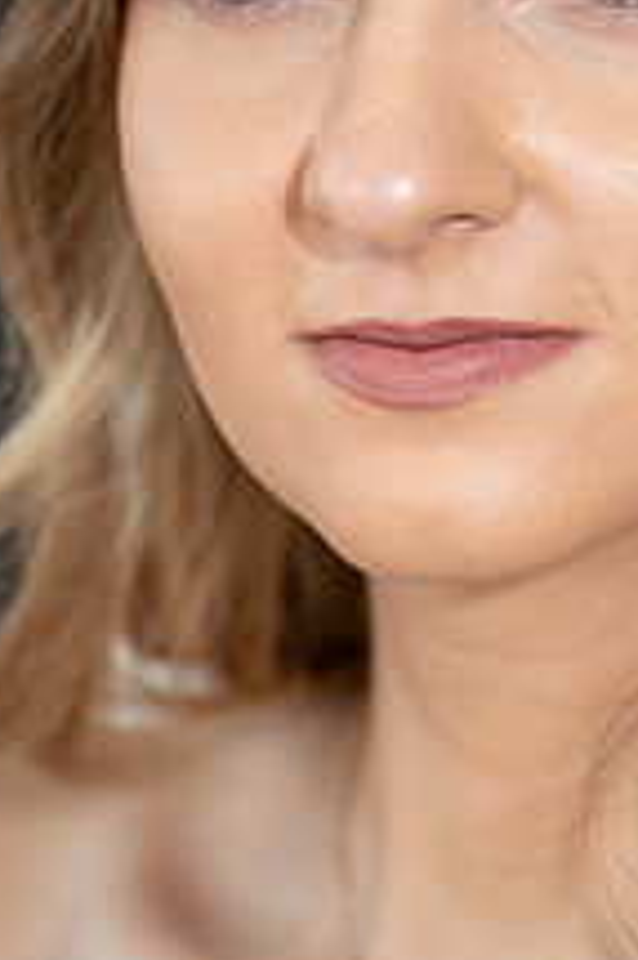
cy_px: 67
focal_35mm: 377
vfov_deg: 5.5
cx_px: 526
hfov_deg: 3.6
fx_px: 10037
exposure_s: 1/400
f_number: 3.5
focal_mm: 180
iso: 2500
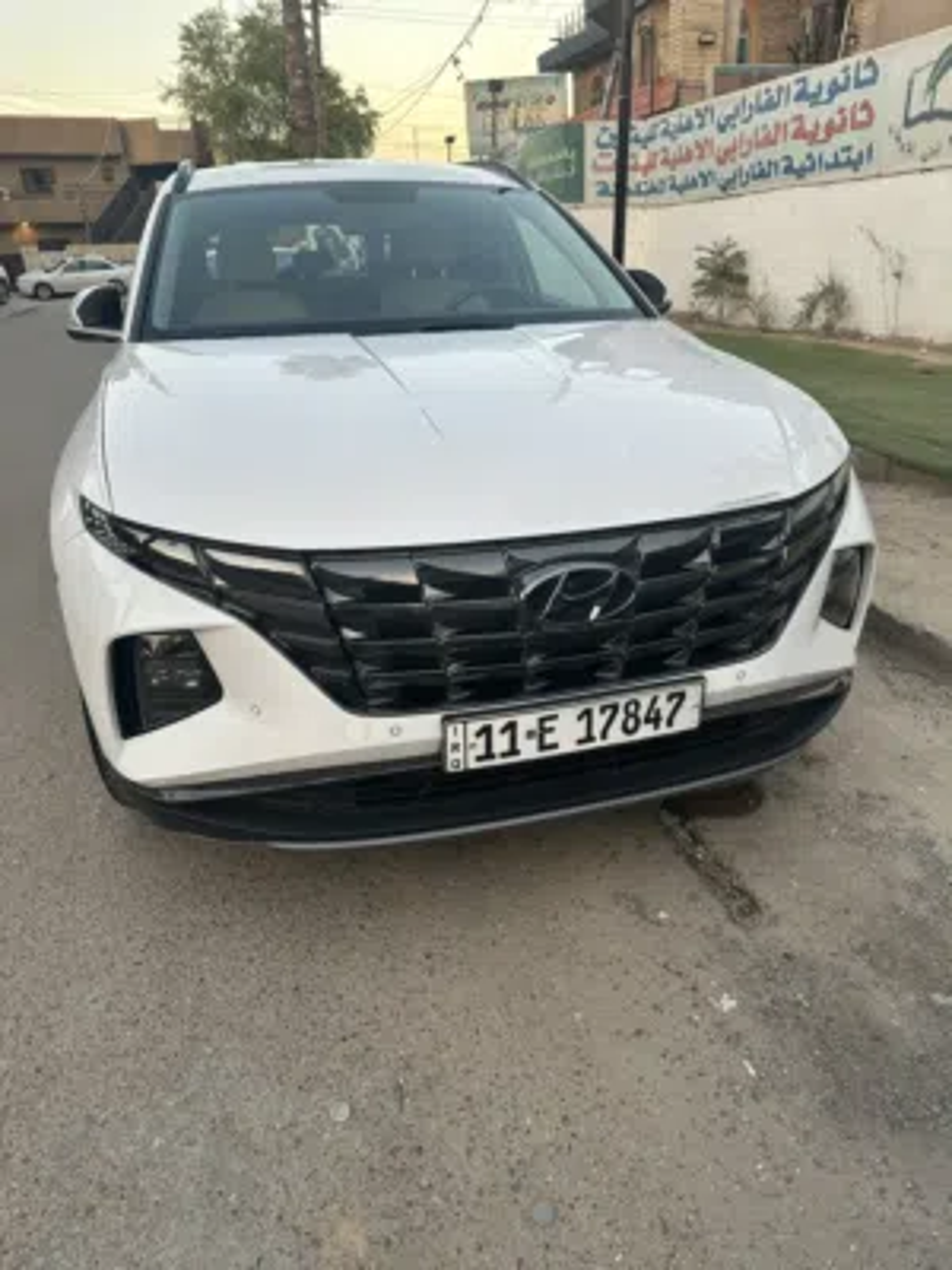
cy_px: 635
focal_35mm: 24
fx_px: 880
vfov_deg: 71.6
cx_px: 476
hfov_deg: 56.8
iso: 64
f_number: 1.78
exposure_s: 1/140
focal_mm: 6.86
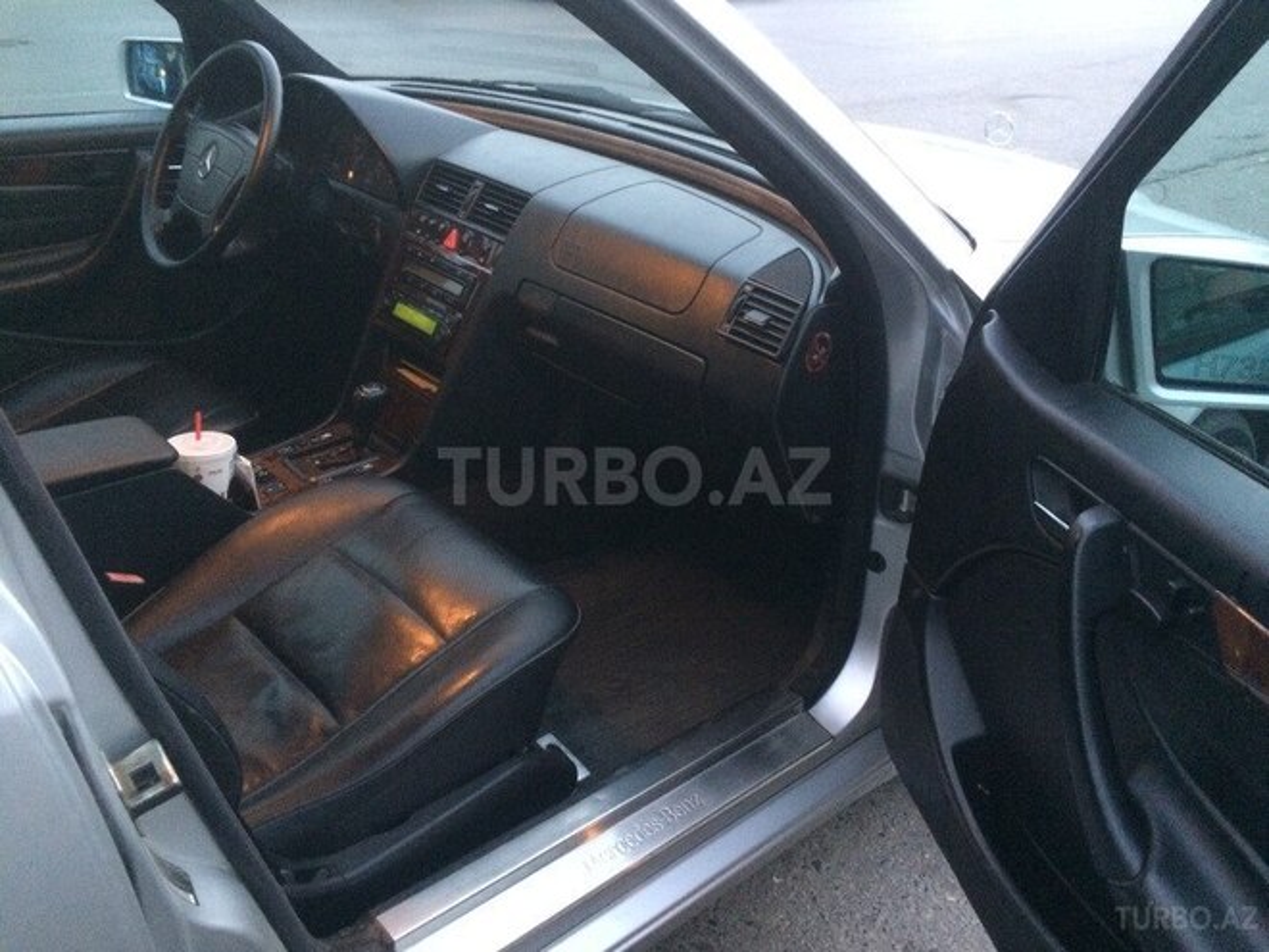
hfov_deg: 61.7
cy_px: 476
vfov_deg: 48.2
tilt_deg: -26.0
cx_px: 634
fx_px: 1063
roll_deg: -3.1
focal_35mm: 29
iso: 320
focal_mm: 4.15
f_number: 2.2
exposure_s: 1/17
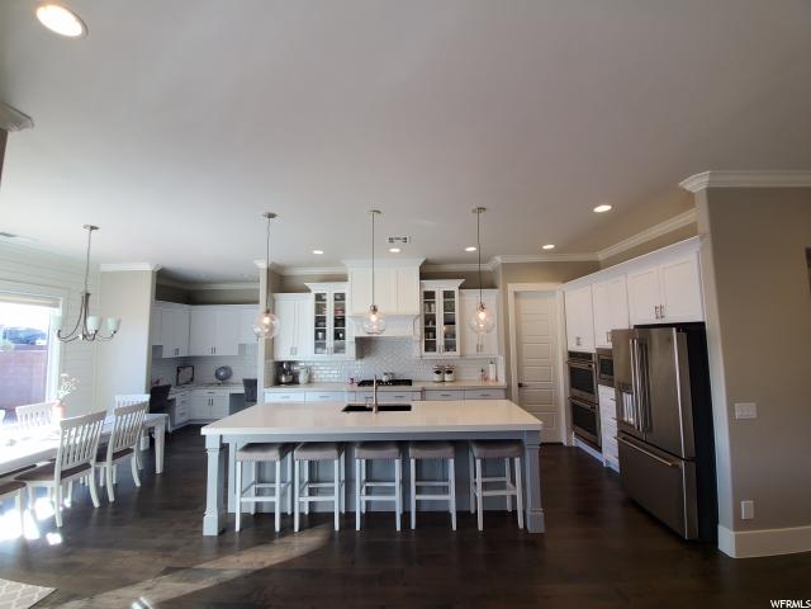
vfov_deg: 89.9
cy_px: 304
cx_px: 406
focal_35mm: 13
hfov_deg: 106.2
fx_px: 305
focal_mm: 1.8
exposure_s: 1/59
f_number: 2.2
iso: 64
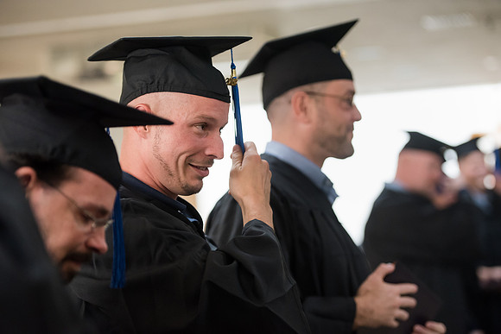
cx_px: 250
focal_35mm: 105
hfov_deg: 19.5
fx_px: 1462
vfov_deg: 13.0
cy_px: 167
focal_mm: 105
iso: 3200
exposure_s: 1/200
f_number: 3.2
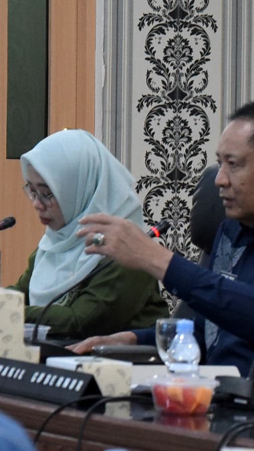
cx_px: 107
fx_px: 1520
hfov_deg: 9.6
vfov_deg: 16.9
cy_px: 225
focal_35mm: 127
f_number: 4.5
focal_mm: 80
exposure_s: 1/100
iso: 5000
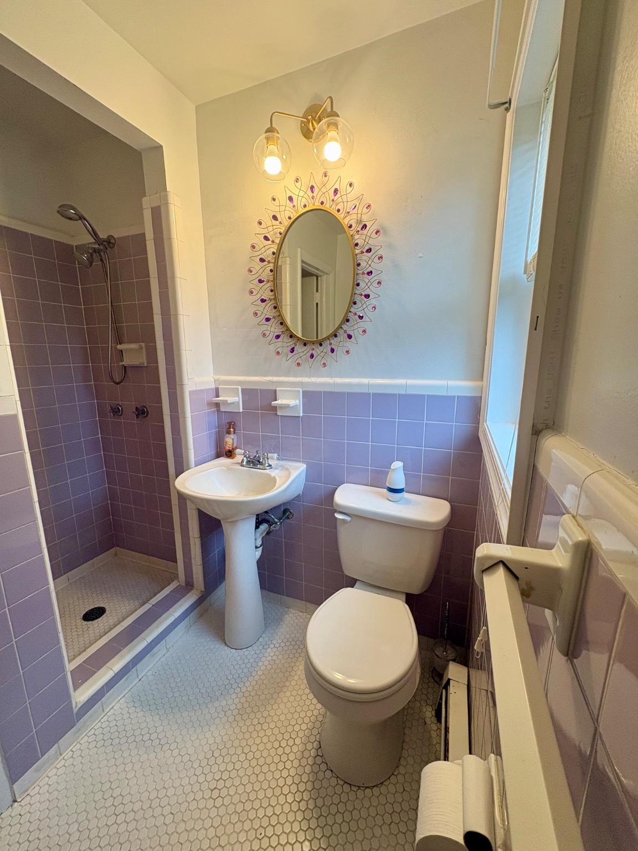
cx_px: 319
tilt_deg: -11.5
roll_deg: -0.5
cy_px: 426
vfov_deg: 102.1
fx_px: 344
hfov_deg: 85.7
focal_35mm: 14
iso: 125
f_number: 2.2
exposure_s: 1/120
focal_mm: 2.22
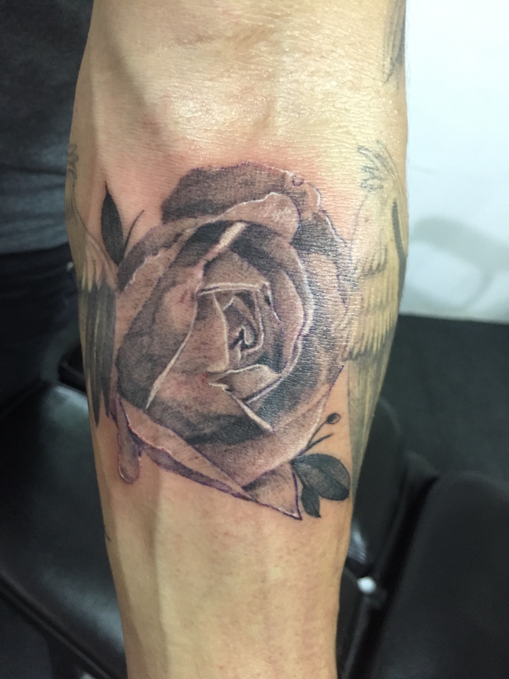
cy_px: 340
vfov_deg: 61.7
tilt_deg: -52.2
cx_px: 254
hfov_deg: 48.2
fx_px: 569
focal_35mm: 29
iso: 250
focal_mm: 4.15
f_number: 2.2
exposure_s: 1/17
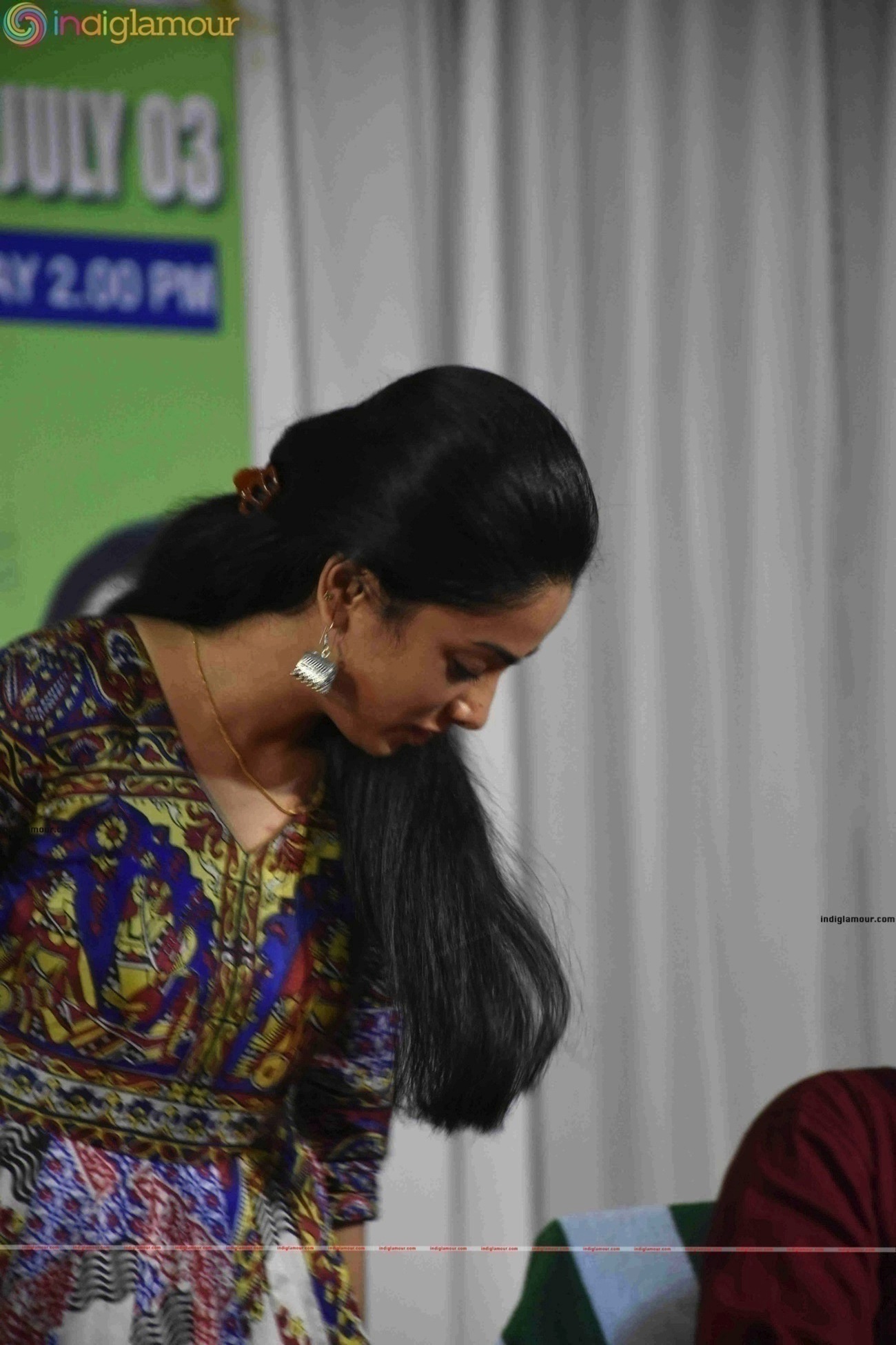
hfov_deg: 6.5
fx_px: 7839
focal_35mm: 210
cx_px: 448
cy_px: 672
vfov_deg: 9.8
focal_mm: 140
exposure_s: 1/100
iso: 2500
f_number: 5.6
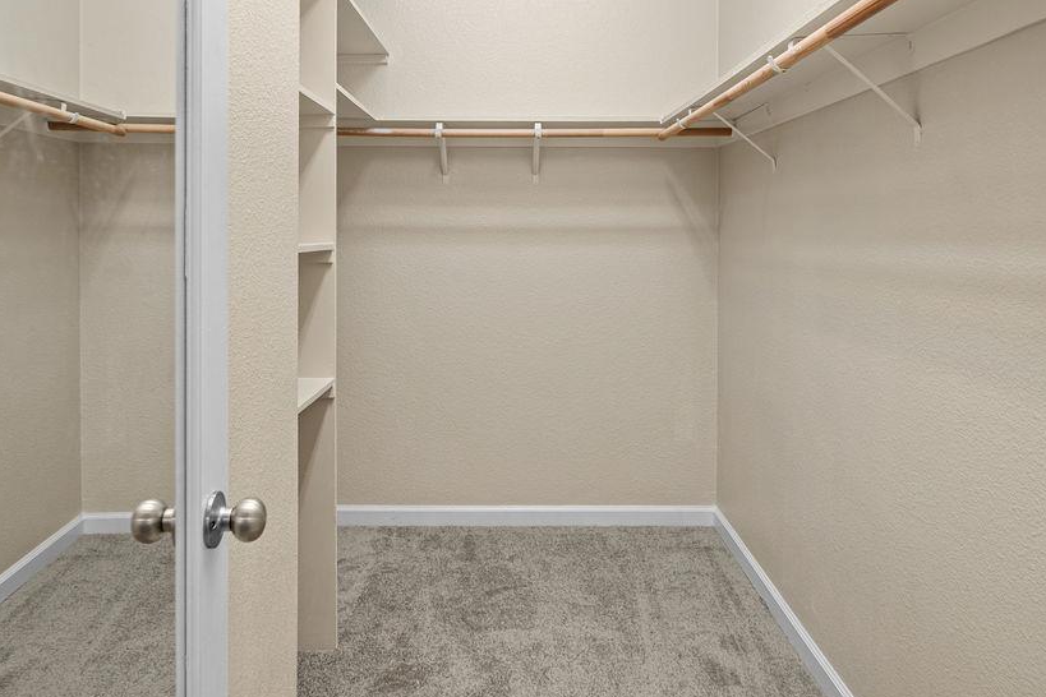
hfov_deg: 71.5
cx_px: 527
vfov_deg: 51.1
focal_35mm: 25
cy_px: 303
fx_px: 726
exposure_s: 1.6
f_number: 9
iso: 80
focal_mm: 20
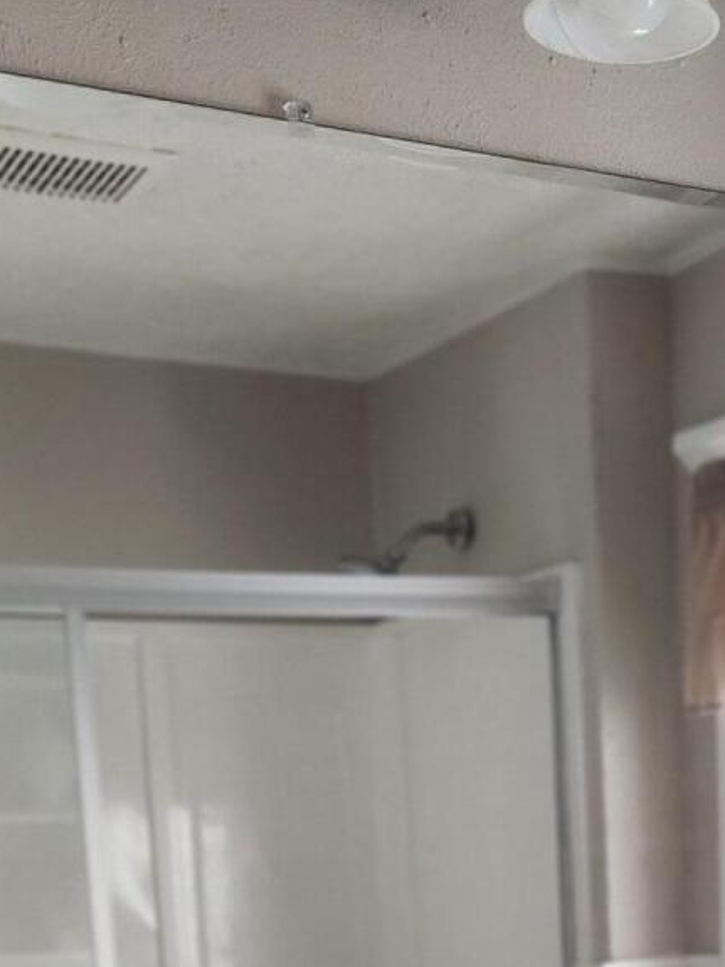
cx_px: 903
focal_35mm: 80
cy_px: 1026
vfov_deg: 23.2
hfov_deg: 17.4
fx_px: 2235
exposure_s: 1/120
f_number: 1.8
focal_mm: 5.4
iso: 250
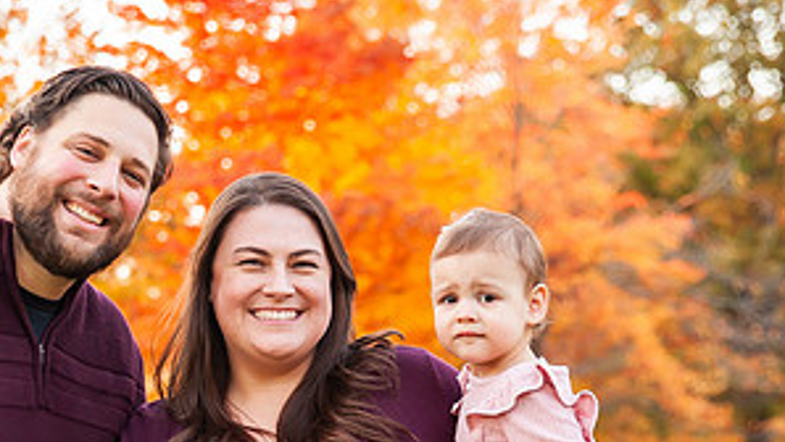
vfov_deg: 9.1
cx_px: 196
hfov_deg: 16.1
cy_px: 440
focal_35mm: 133
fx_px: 2770
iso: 800
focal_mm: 56
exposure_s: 1/200
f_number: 3.5
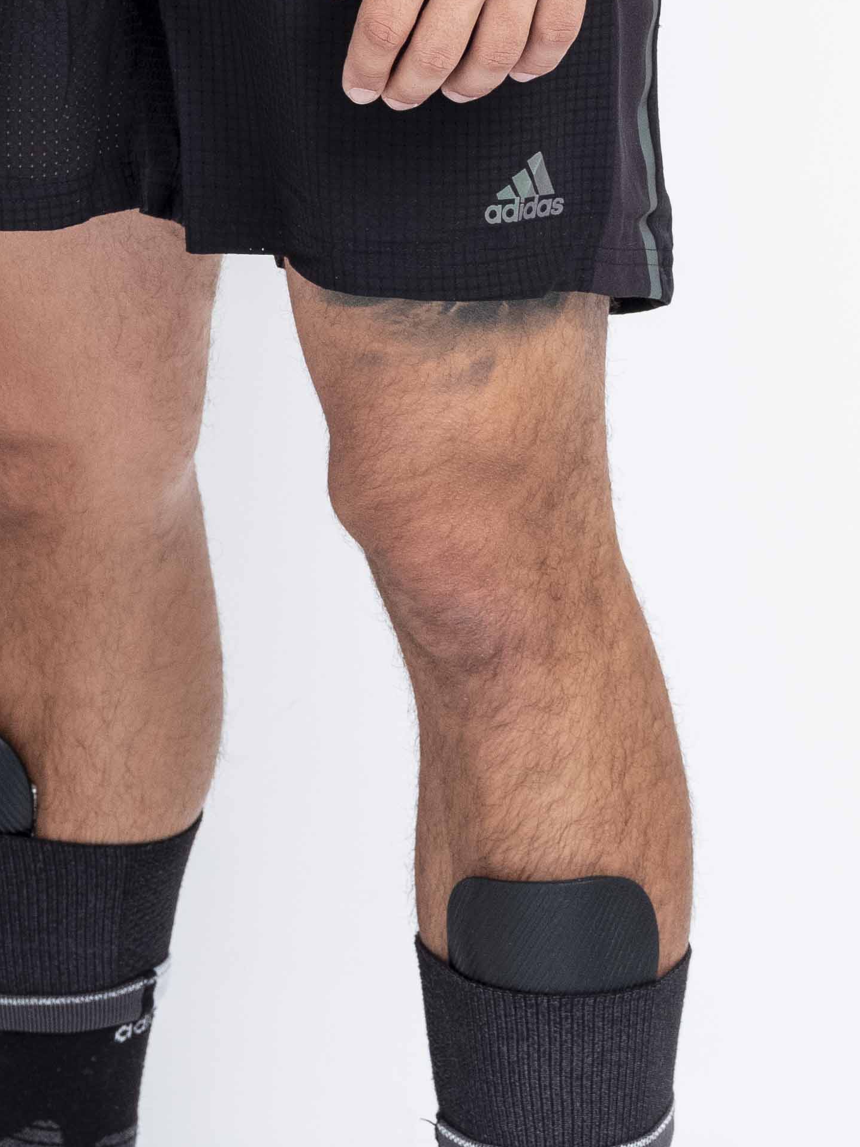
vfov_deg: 8.9
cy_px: -314
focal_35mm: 220
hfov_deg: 6.7
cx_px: -274
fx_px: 7289
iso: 640
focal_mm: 64
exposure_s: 1/125
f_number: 8
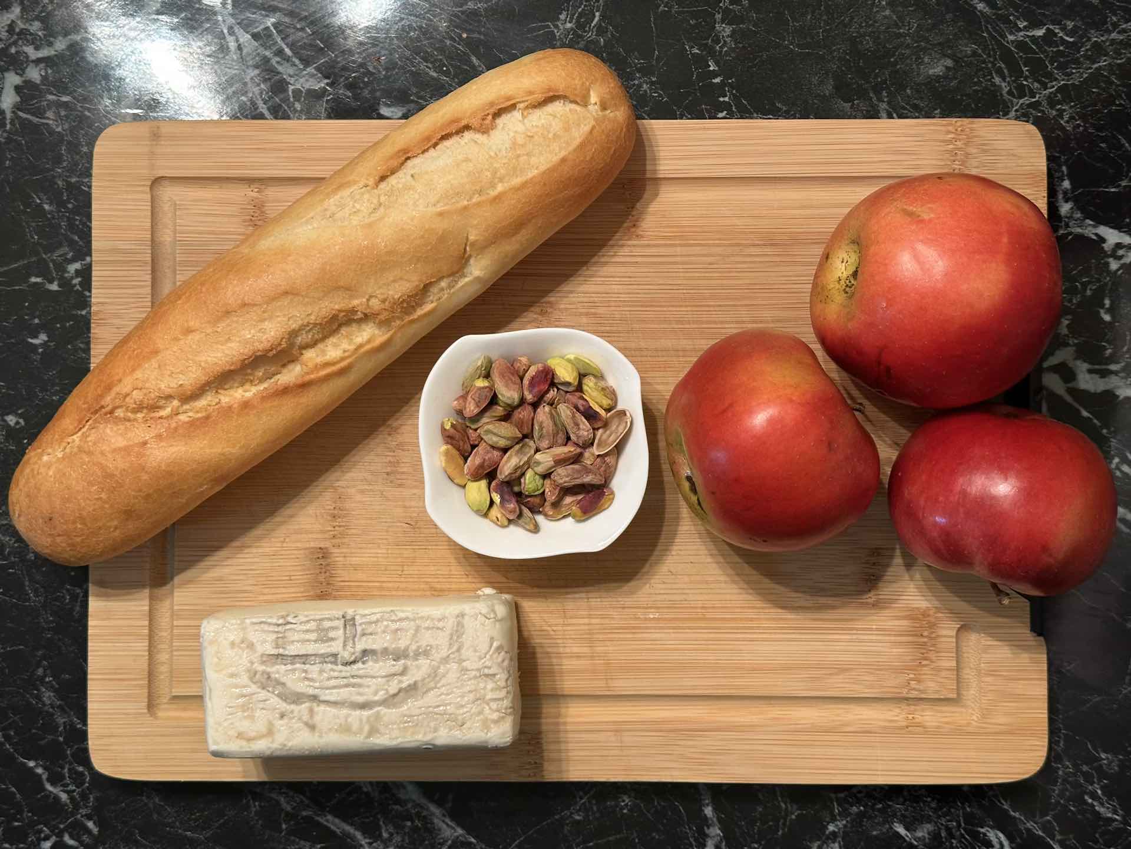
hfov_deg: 39.7
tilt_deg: -88.4
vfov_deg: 30.3
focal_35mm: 48
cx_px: 566
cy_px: 424
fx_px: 1568
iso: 160
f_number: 1.78
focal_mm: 6.86
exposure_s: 1/50
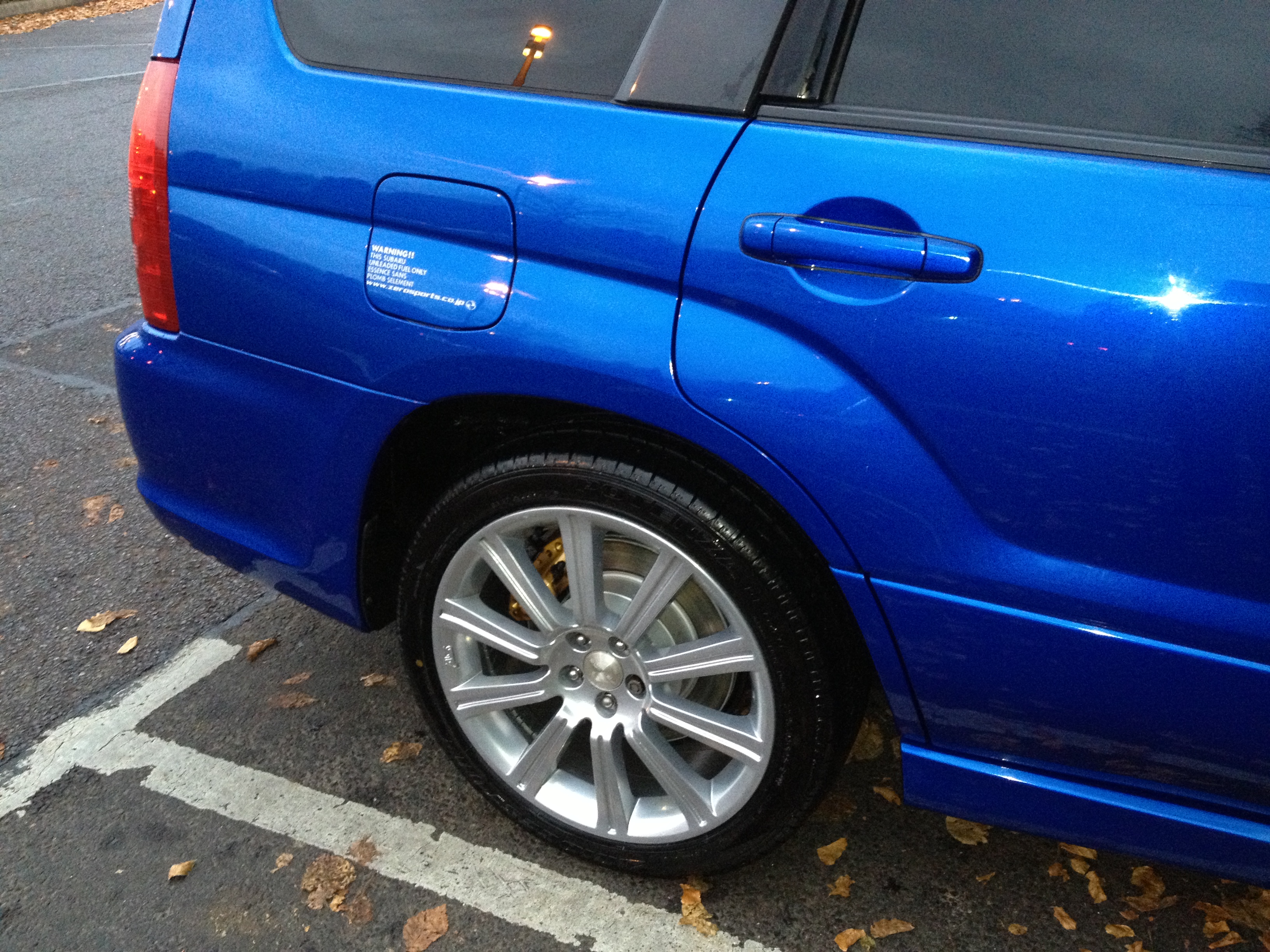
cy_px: 476
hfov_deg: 52.6
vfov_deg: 40.7
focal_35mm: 35
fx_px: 1284
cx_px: 635
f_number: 2.4
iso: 400
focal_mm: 4.28
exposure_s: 1/16
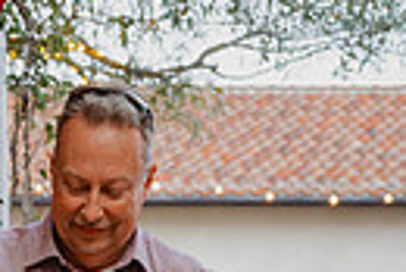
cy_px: 592
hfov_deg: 18.6
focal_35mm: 107
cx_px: 6
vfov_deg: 11.3
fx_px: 1208
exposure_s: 1/125
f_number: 2.8
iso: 1250
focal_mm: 24
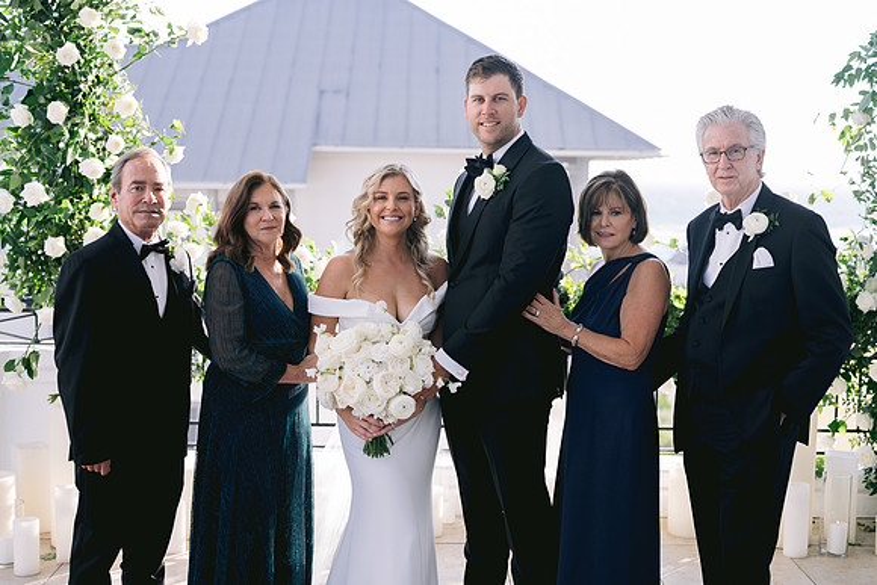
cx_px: 438
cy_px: 292
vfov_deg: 26.8
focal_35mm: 50
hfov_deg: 39.3
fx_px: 1228
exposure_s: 1/640
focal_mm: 50
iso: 200
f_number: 2.8
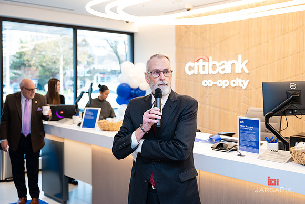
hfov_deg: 47.0
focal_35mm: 41
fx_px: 350
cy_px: 97
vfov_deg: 32.4
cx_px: 161
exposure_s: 1/160
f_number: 3.2
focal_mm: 39
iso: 400
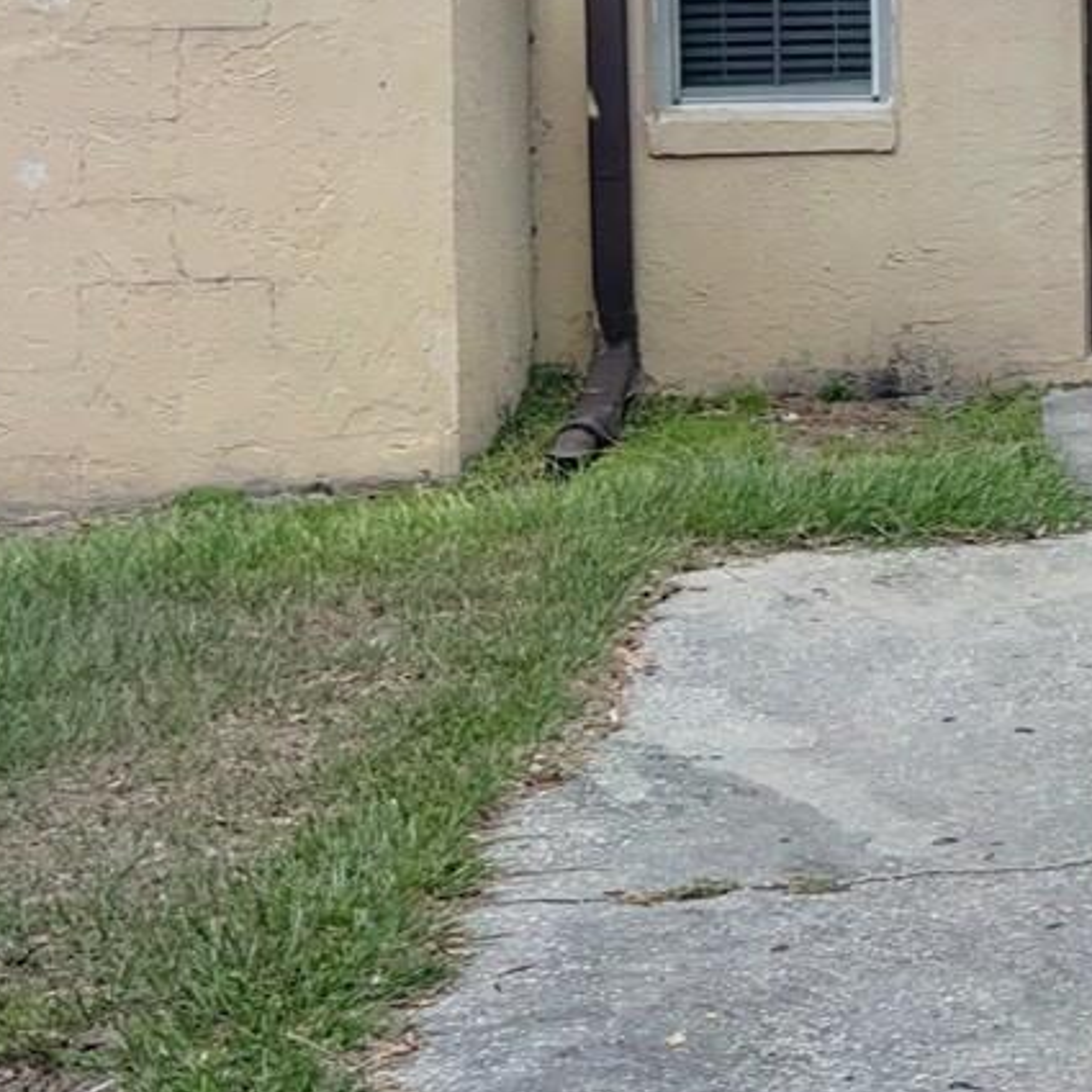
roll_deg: +1.0
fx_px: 2962
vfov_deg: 20.3
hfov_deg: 17.4
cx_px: 1899
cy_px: 23
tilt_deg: -0.6
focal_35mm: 83
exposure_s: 1/1934
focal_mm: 5.7
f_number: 1.5
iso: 50
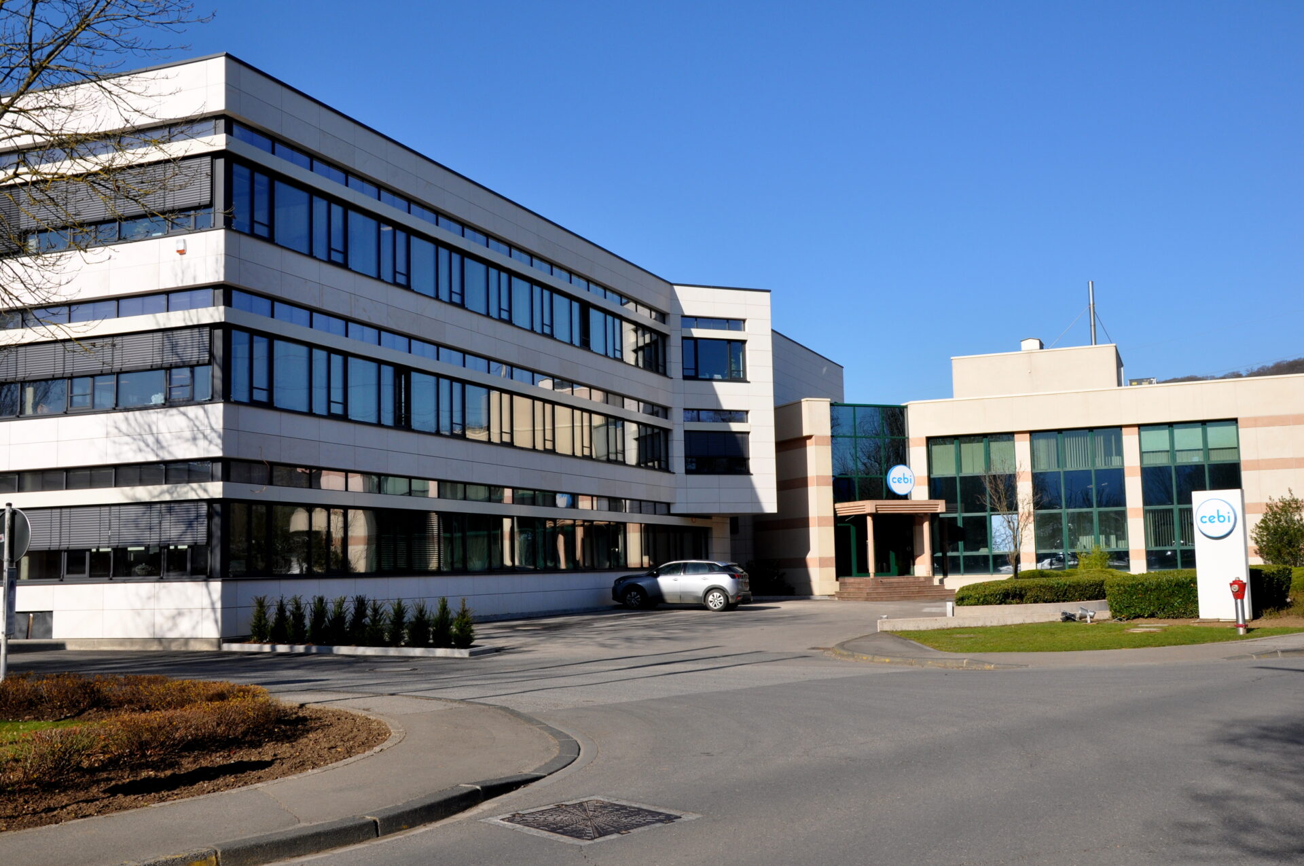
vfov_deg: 36.8
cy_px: 433
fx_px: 1302
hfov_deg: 53.2
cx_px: 652
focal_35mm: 36
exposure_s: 1/500
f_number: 11
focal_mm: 24
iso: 320
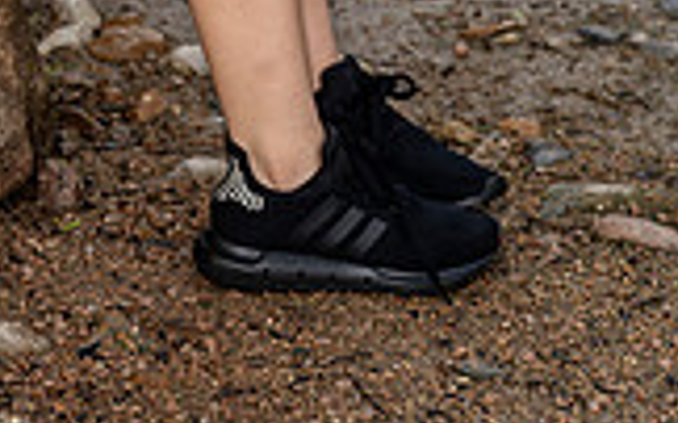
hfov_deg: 15.9
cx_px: 80
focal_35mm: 130
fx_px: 2400
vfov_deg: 9.3
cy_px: -482
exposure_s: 1/250
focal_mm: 46
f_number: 4
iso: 125
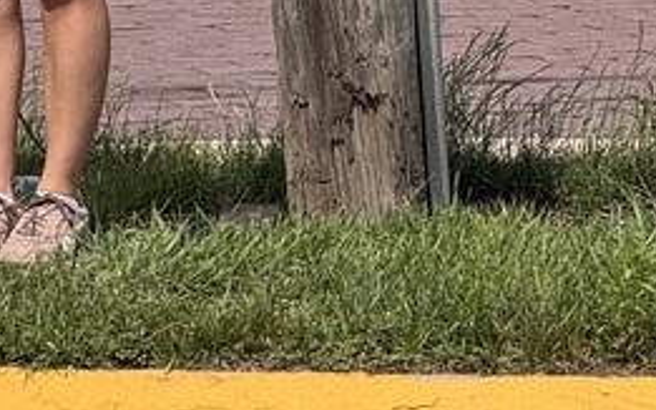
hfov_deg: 4.2
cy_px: -332
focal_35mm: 499
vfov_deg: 2.6
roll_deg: -0.9
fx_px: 8919
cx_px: -251
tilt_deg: -3.0
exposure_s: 1/1422
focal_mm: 15.66
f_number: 2.8
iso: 50
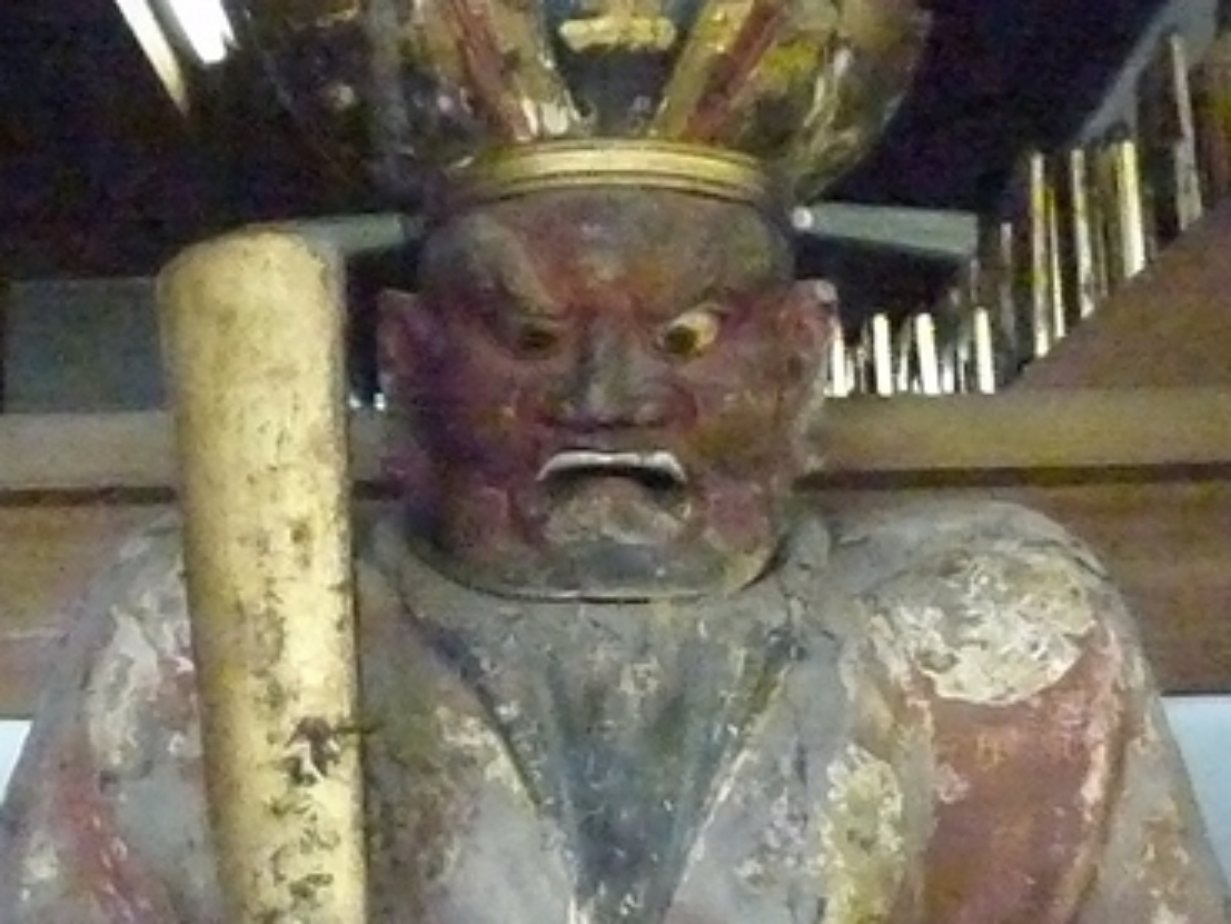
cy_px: 630
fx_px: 1850
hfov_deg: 36.8
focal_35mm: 52
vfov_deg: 27.8
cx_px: 544
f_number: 2.2
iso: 3200
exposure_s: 1/50
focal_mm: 4.3
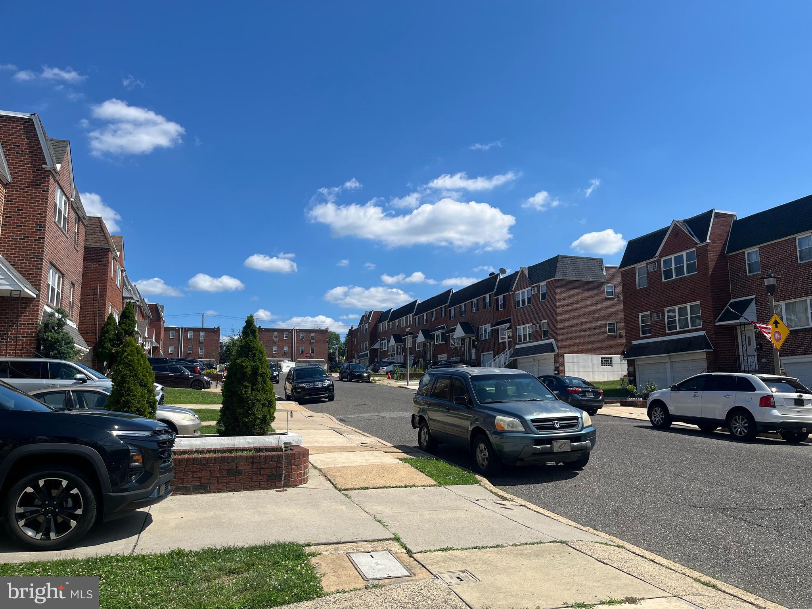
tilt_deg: +9.3
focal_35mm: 26
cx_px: 406
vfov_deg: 53.1
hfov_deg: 67.3
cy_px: 304
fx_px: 610
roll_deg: +0.0
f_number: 1.6
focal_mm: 5.1
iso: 50
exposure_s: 1/4310
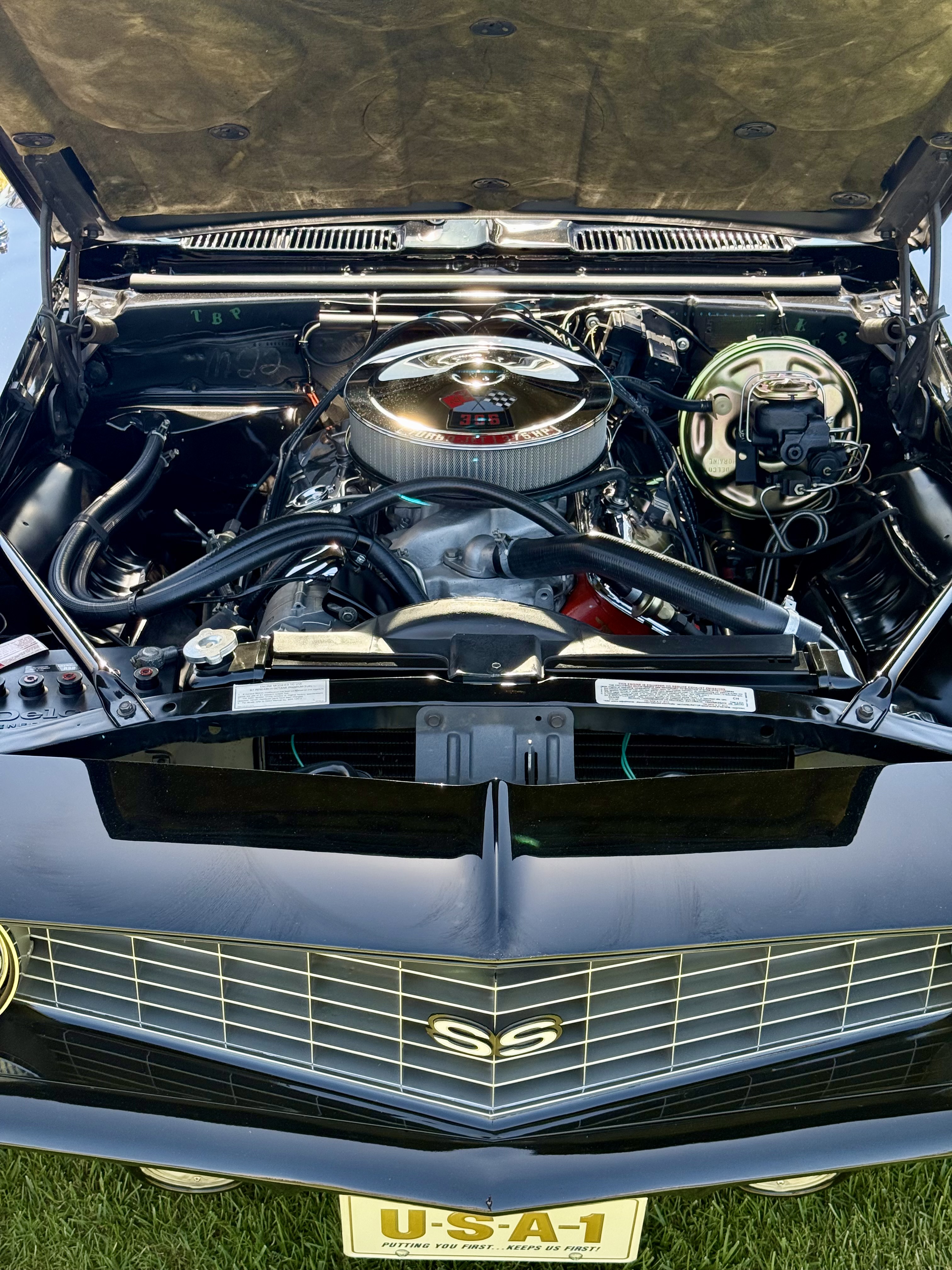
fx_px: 1760
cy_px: 635
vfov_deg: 39.7
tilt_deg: -28.1
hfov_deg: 30.3
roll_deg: +0.0
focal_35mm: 48
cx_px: 476
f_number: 1.78
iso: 64
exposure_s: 1/310
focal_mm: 6.76
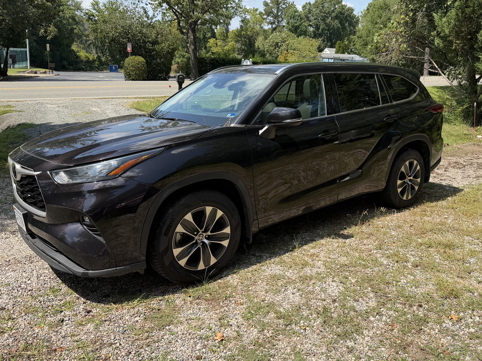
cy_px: 178
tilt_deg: -16.0
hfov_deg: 59.4
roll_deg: -3.5
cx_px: 292
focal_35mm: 30
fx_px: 418
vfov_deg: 46.8
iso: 80
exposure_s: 1/2907
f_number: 1.78
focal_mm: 6.76
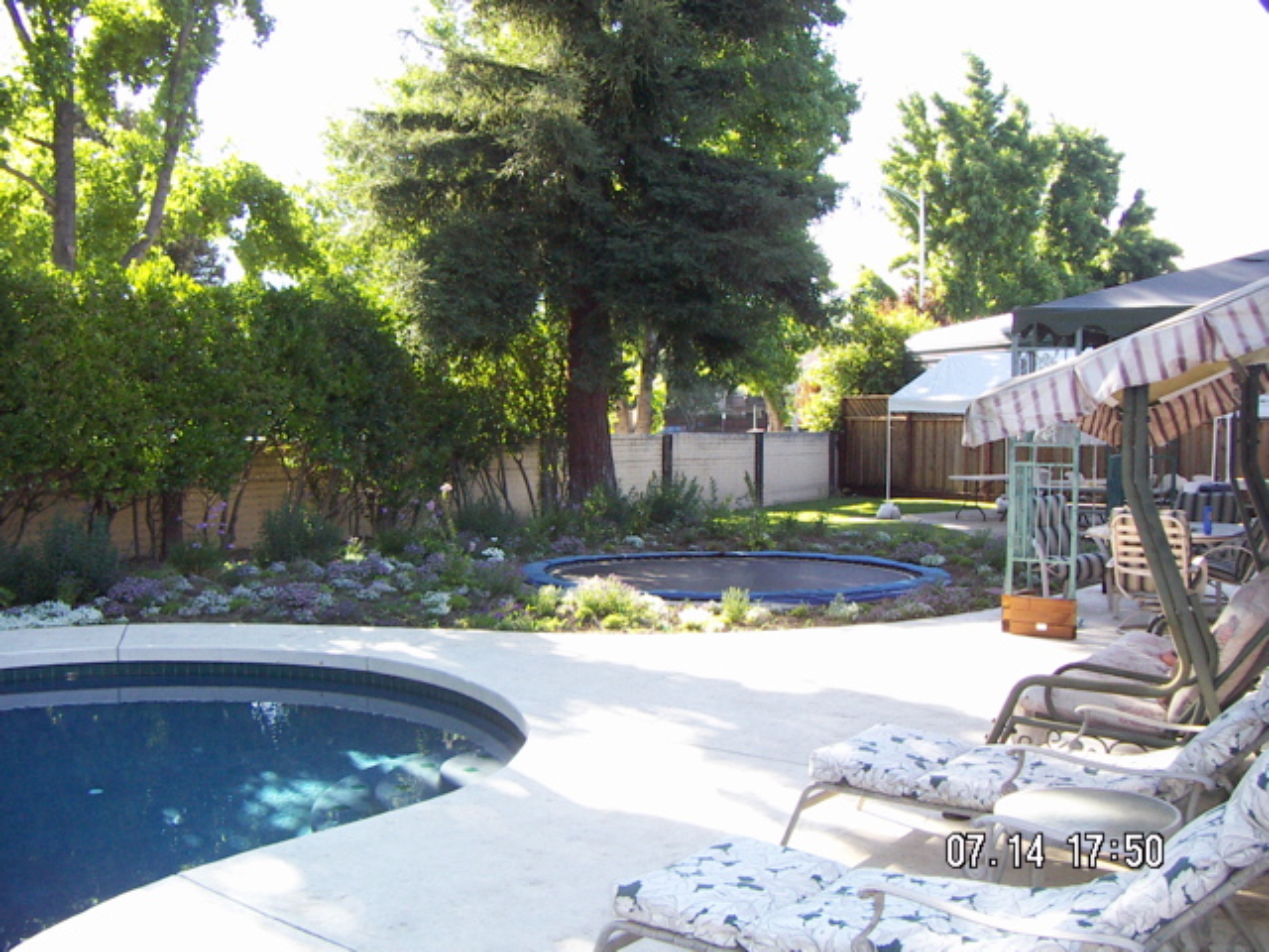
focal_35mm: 36
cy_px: 476
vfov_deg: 39.7
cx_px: 634
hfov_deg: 51.4
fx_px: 1320
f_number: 2.8
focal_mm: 4.7
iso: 125
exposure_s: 1/320
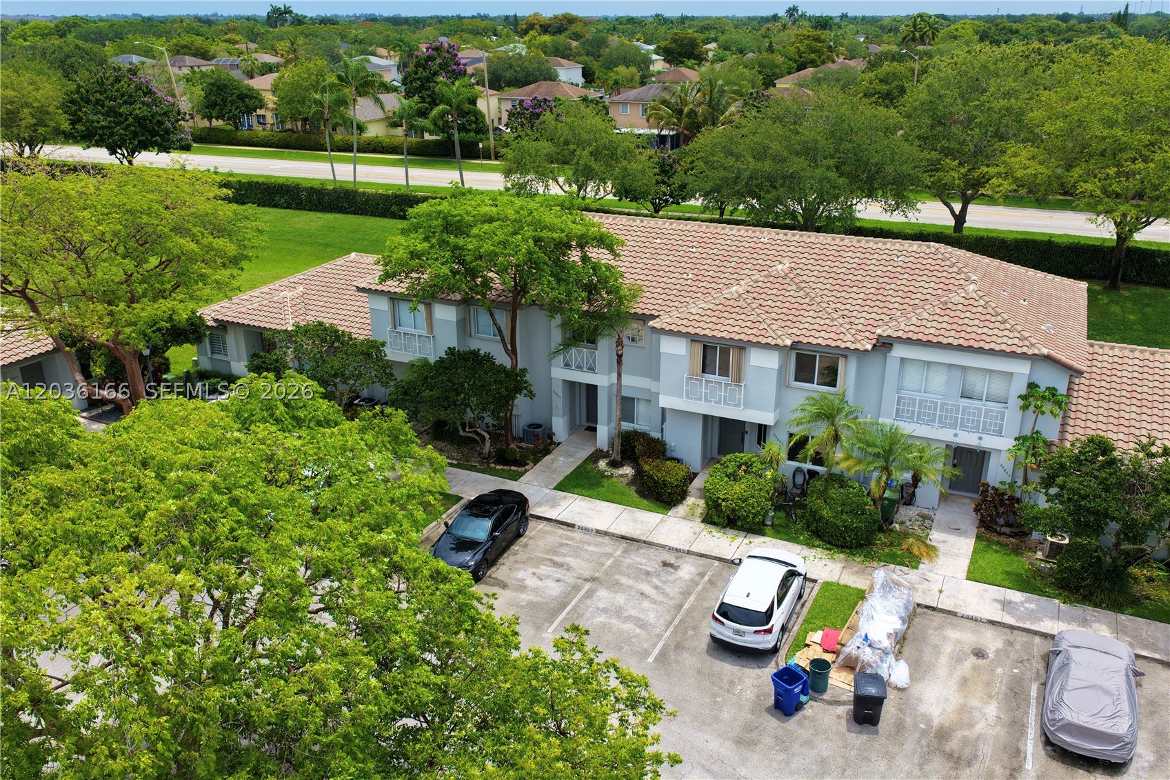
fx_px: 910
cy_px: 390
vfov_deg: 46.4
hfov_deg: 65.5
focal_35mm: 28
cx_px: 585
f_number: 2.8
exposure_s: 1/2500
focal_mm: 14.45
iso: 200
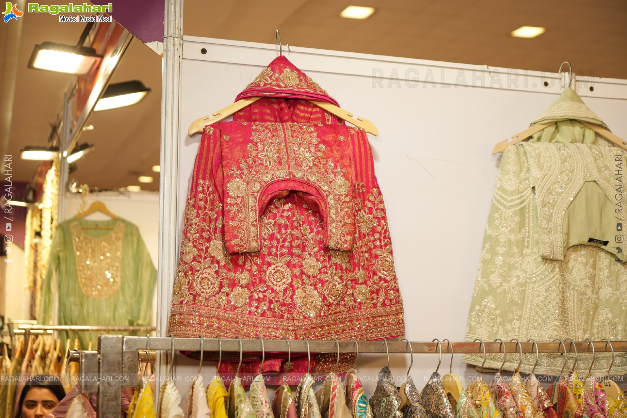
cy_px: 209
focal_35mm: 55
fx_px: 958
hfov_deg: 36.2
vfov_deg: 24.6
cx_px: 314
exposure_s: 1/160
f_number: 5
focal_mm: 55
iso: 500
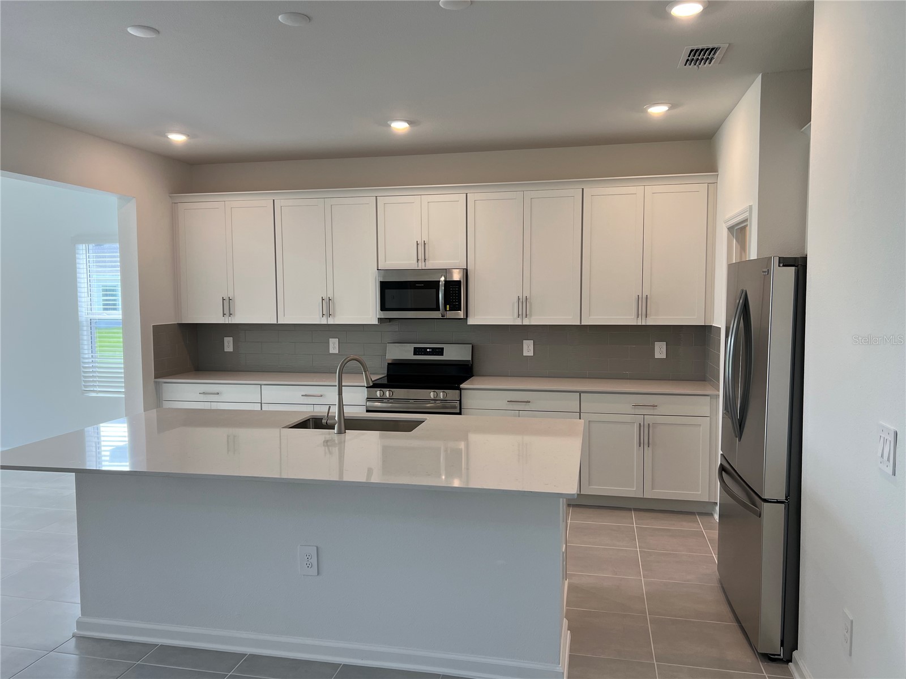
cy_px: 340
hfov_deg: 67.3
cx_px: 453
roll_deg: +0.2
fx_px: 680
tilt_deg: -3.7
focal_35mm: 26
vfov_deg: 53.1
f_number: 1.5
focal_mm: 5.7
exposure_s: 1/160
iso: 64
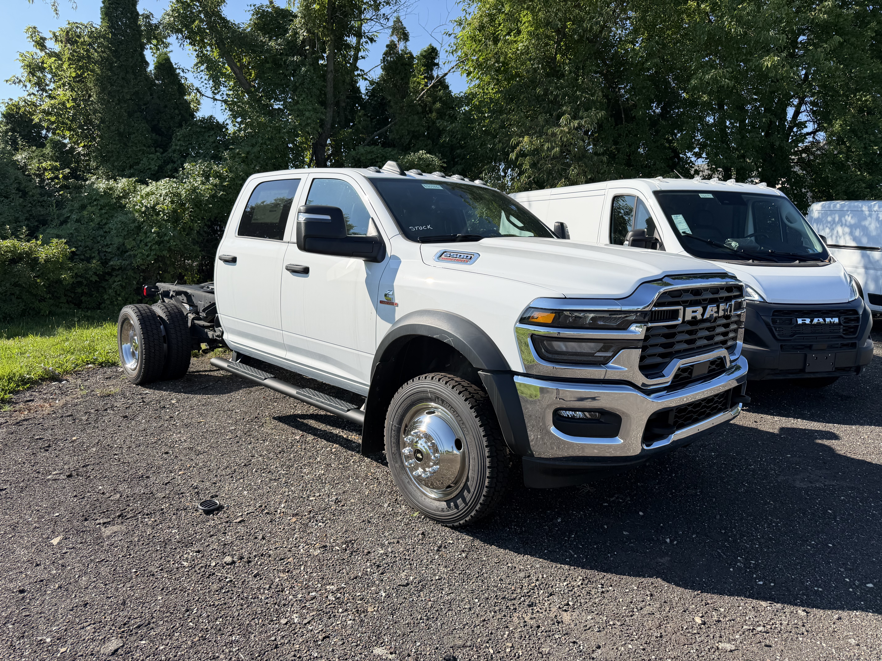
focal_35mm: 24
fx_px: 612
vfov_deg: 56.8
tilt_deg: -6.7
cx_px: 441
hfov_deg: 71.6
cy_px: 330
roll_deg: +0.8
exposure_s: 1/3425
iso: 80
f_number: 1.78
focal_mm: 6.76
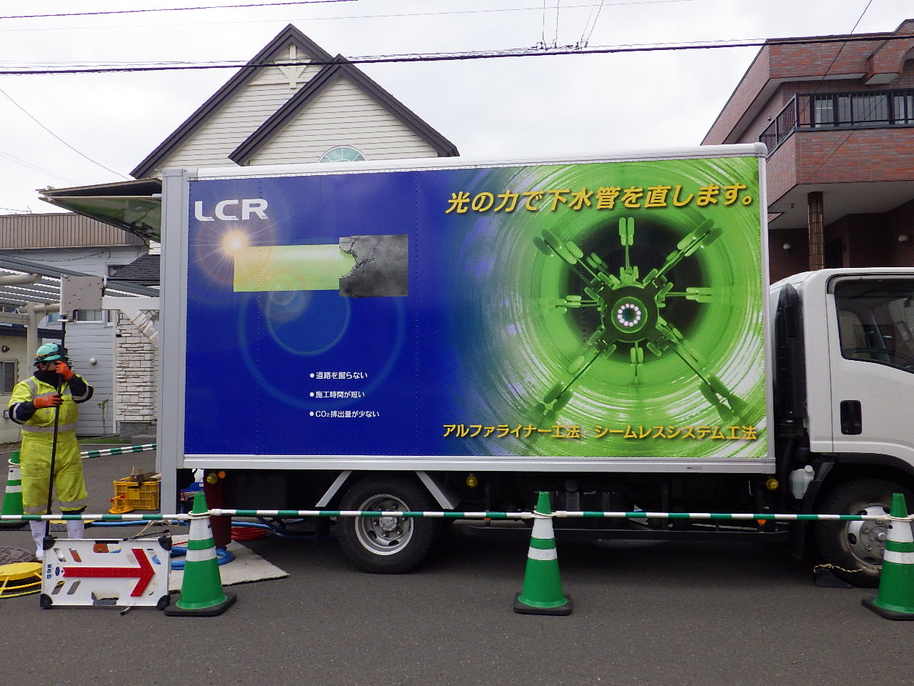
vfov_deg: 49.7
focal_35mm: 28
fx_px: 739
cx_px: 457
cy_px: 343
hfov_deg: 63.4
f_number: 4.2
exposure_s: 1/500
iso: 250
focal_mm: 5
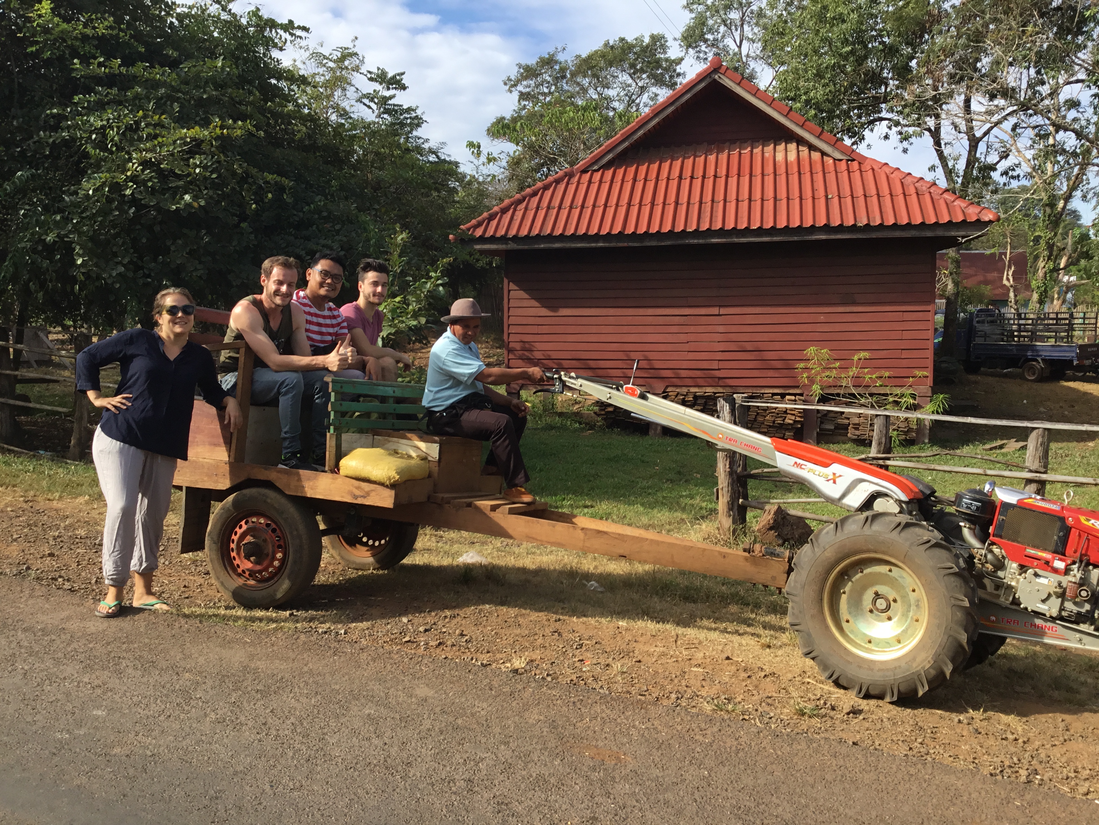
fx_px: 984
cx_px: 550
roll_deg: +0.6
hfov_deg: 58.4
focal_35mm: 31
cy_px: 412
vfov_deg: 45.4
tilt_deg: -9.2
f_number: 2.4
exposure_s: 1/715
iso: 25
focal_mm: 3.3
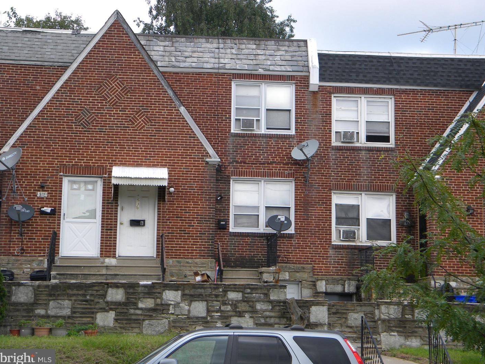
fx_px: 953
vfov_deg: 21.6
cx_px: 242
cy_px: 184
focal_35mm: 68
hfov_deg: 28.6
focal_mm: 12.2
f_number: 4.3
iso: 80
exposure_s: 1/343
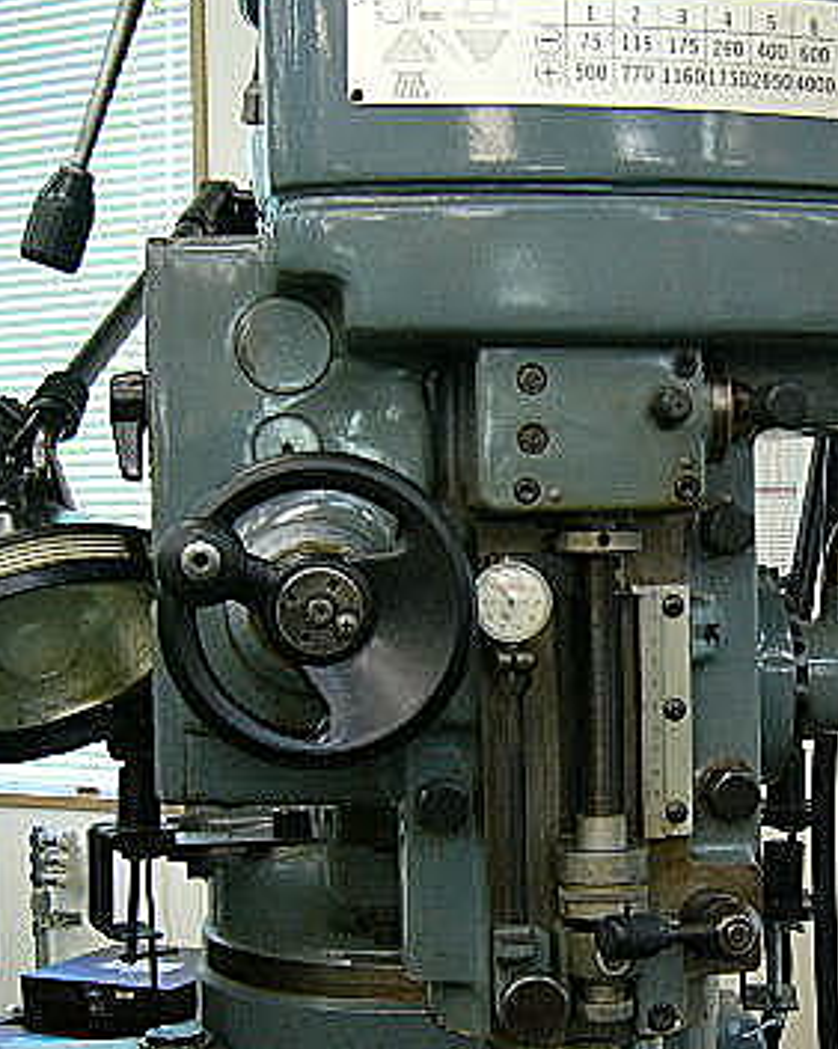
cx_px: 612
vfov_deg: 30.4
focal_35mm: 62
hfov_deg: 24.3
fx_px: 1924
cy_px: 648
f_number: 2.8
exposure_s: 1/15
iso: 100
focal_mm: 5.8
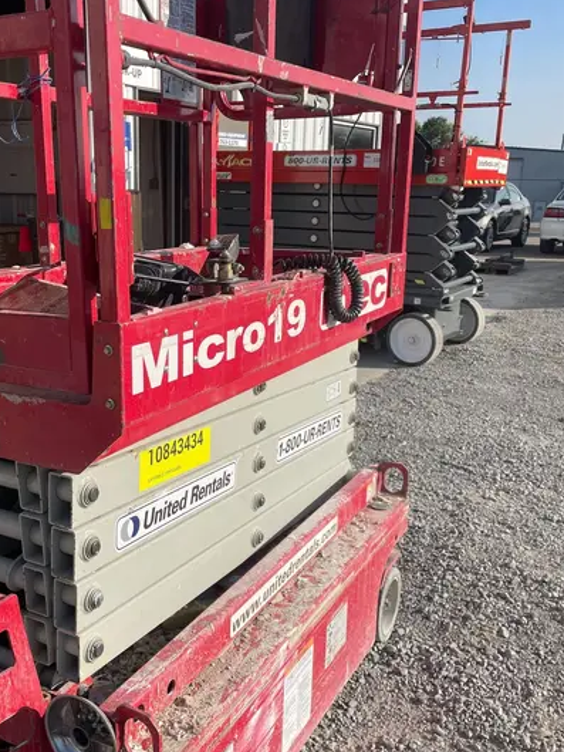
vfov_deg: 51.3
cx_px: 192
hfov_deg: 39.2
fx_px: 782
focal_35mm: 36
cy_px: 386
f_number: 1.6
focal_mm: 4.2
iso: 32
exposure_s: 1/3610
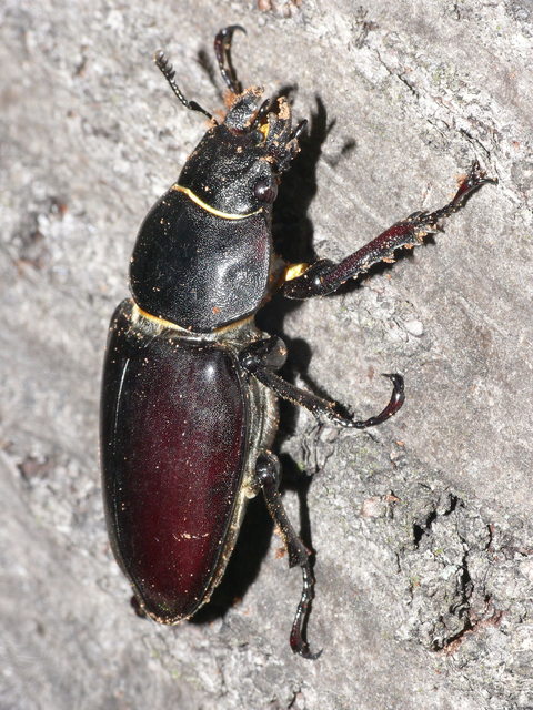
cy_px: 355
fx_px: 2915
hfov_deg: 10.4
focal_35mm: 142
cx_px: 266
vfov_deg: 13.9
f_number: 11
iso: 200
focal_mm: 30
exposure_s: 1/160
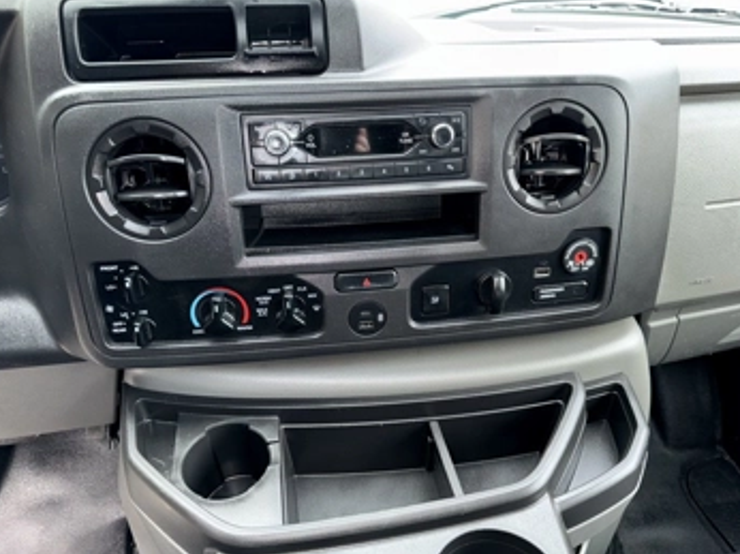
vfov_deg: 54.8
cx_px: 370
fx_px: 534
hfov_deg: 69.4
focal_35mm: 25
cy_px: 272
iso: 80
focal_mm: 6.76
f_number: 1.78
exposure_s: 1/23
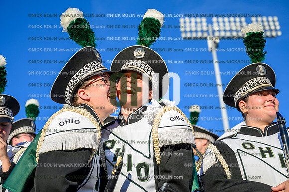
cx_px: 144
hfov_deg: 38.9
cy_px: 96
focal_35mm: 51
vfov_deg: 26.5
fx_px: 409
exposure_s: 1/640
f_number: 4
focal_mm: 51
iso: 125
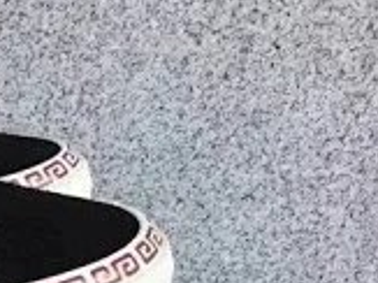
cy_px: 371
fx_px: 1244
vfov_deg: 12.6
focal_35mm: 114
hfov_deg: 15.0
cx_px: -299
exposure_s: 1/185
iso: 25
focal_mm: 3.3
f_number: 2.4
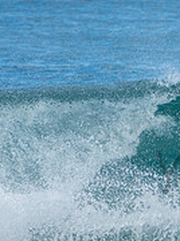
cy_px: 161
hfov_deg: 0.8
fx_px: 13001
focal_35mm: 1873
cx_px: 296
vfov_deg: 1.1
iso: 280
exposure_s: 1/1250
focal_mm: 400
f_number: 5.6
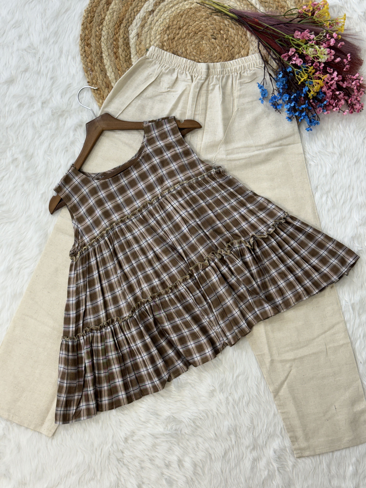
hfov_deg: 30.3
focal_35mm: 48
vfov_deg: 39.7
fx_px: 677
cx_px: 183
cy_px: 244
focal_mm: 6.76
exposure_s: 1/50
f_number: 1.78
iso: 50
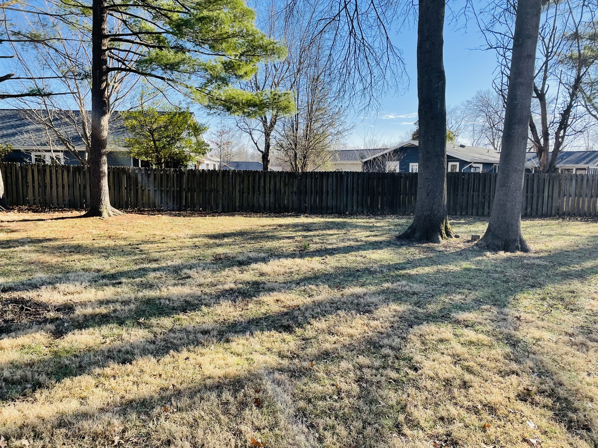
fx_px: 449
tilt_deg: -6.3
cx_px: 299
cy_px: 224
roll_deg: -0.2
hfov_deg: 67.3
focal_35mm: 26
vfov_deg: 53.1
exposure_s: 1/1114
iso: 32
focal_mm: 4.2
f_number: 1.6
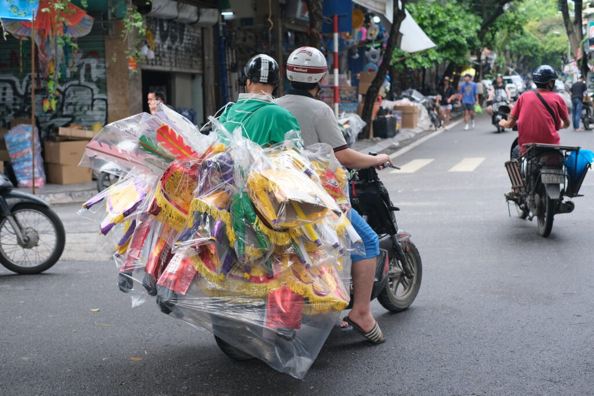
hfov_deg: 37.5
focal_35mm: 53
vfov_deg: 25.5
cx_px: 297
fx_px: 875
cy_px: 198
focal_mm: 35
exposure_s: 1/320
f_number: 2.8
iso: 320
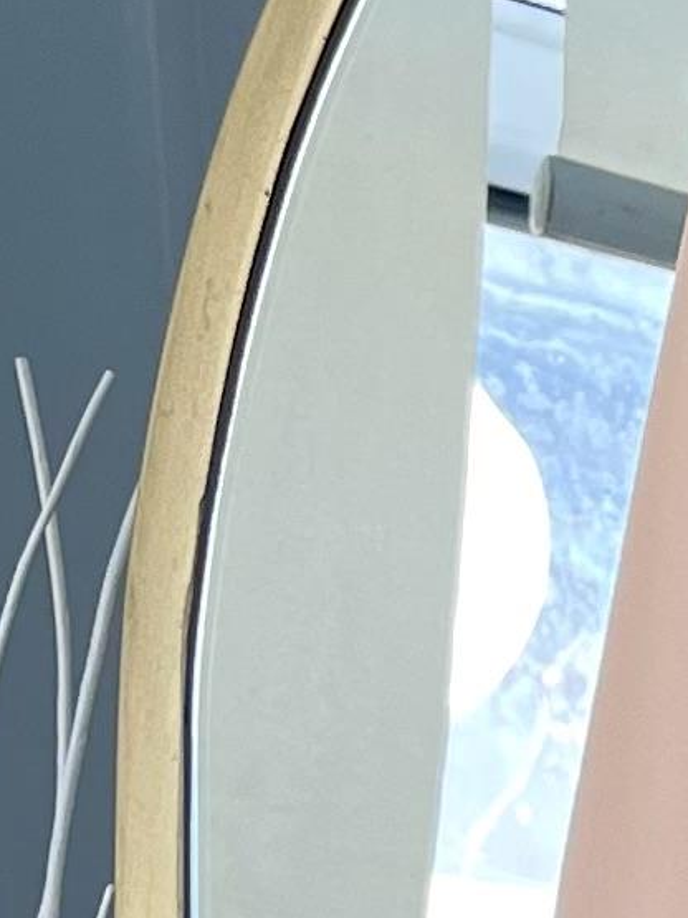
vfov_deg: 9.5
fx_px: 5010
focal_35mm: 189
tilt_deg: -10.5
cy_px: 2059
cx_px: 1799
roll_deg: +0.4
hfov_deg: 7.2
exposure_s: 1/100
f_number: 1.6
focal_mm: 5.1
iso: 32
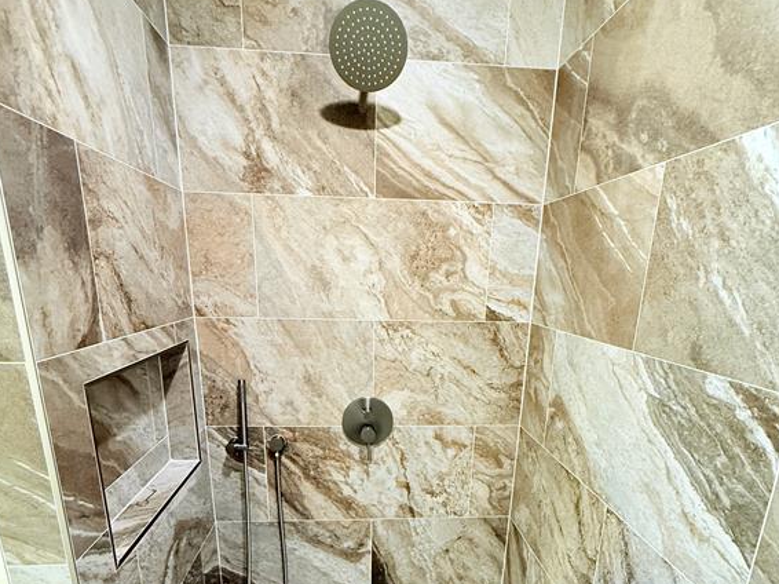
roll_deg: -2.3
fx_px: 427
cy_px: 426
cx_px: 388
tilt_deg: -18.0
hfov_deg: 84.7
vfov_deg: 65.2
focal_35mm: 19
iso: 500
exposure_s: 1/60
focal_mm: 2.22
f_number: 2.2
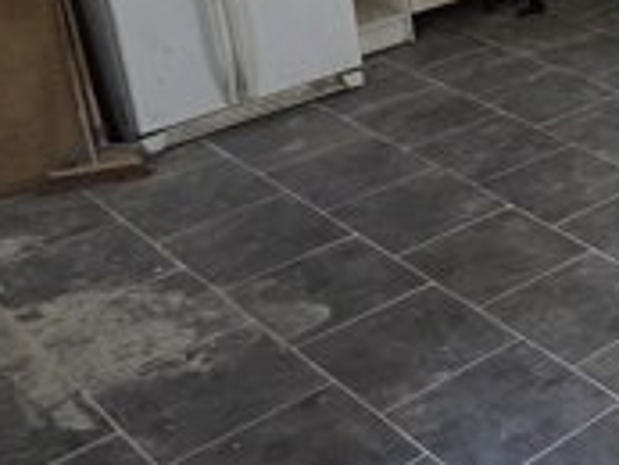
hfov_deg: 25.8
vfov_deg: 23.6
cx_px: 873
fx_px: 1074
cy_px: 18
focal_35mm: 60
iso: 500
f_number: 2.2
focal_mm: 2.2
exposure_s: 1/50
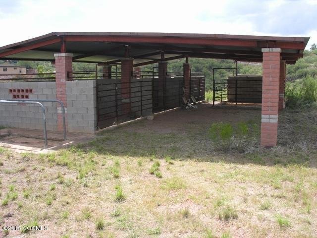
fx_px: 321
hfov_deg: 52.6
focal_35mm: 35
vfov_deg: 40.7
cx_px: 158
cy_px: 119
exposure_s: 1/145
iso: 50
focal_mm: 8.9
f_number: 5.6
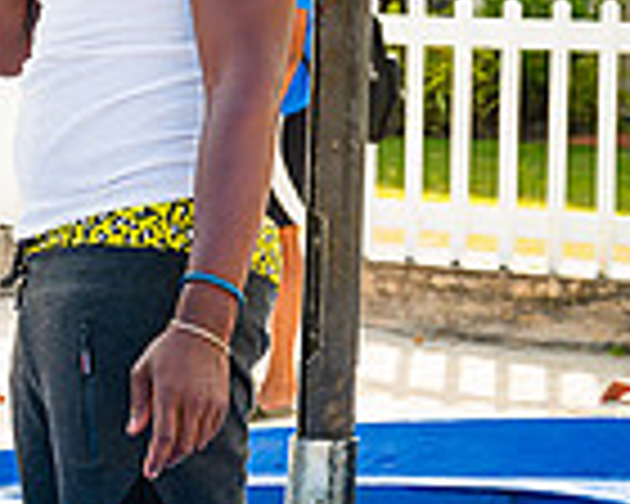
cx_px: -628
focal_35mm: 226
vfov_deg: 6.8
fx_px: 4214
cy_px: -36
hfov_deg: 8.1
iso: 280
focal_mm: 50
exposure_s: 1/320
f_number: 6.3
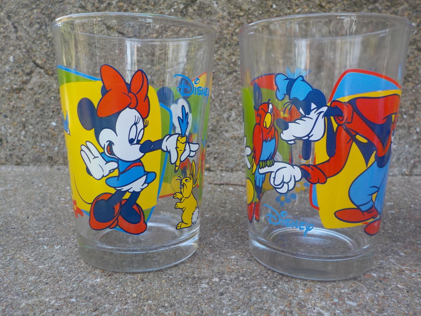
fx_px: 365
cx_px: 210
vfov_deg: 46.8
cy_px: 158
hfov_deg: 60.0
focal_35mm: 30
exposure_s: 1/100
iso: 125
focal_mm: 4.1
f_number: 3.3
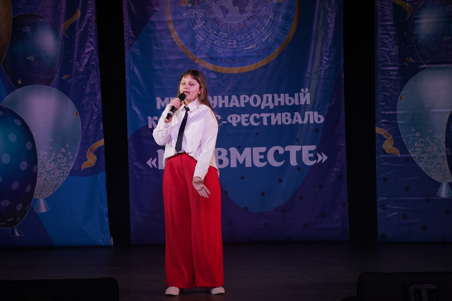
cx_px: 201
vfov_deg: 9.4
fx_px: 1833
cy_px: 152
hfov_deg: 14.1
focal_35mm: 146
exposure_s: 1/250
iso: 1600
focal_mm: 125
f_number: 5.6
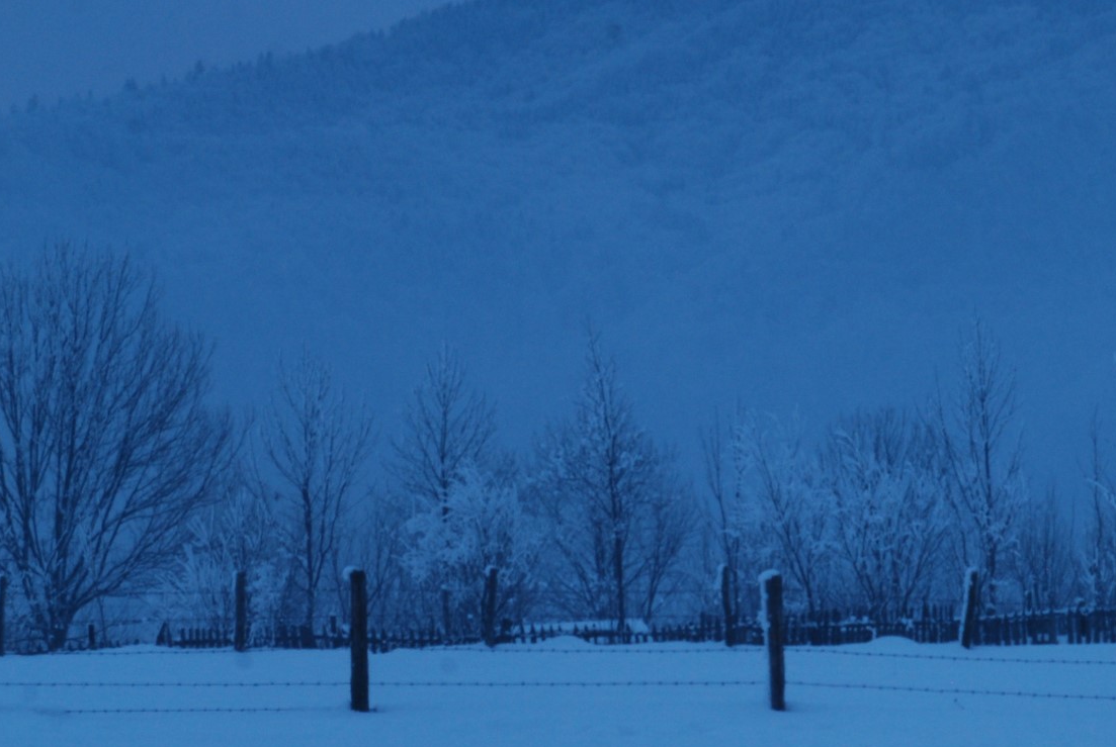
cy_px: 426
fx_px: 5278
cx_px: 1065
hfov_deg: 12.0
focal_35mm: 170
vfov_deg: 8.1
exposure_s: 1/2.5
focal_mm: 50
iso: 250
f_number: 22
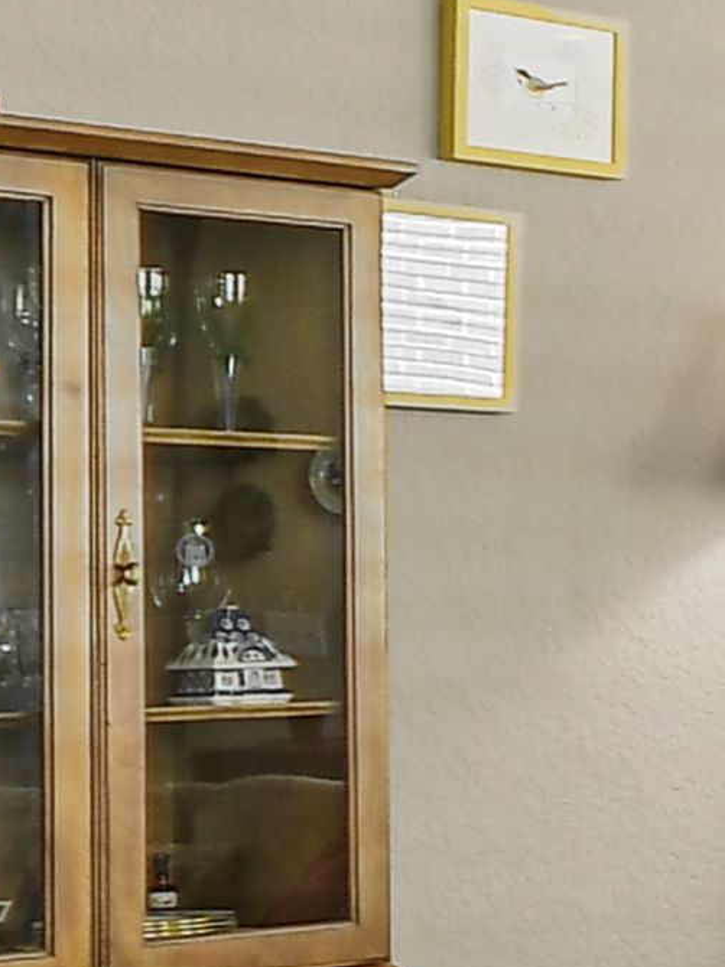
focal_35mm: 120
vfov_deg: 16.4
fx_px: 3353
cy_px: 460
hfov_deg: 9.6
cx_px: 2183
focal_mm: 10
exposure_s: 1/3
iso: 125
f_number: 5.6
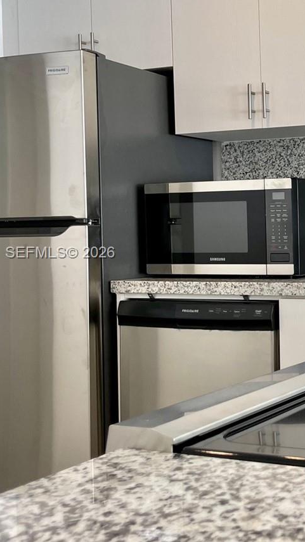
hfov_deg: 20.2
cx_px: 425
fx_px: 762
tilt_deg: -0.8
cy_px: 254
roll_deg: +1.3
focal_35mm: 53
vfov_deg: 39.2
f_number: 1.6
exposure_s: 1/120
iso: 80
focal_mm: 4.2
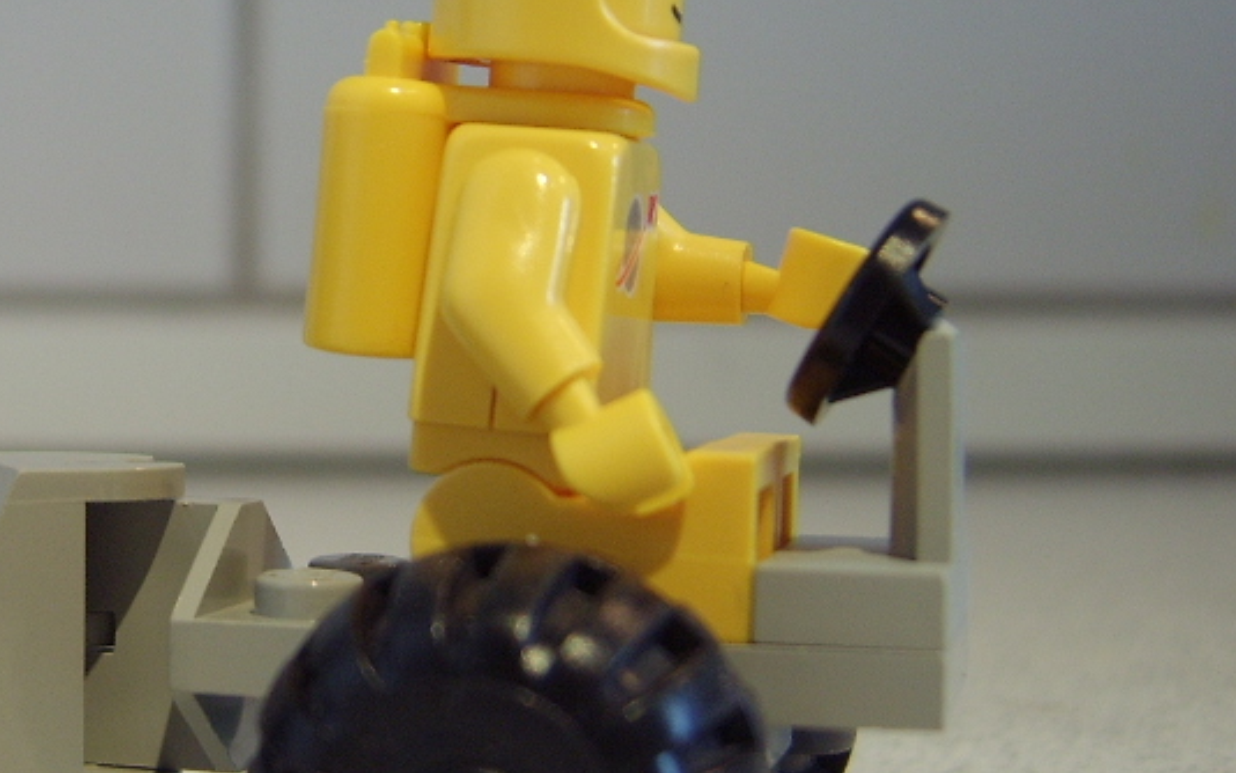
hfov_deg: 31.2
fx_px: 2123
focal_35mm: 63
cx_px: 153
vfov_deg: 20.6
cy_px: 255
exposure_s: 1/21
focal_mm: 8.13
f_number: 2.7
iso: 100
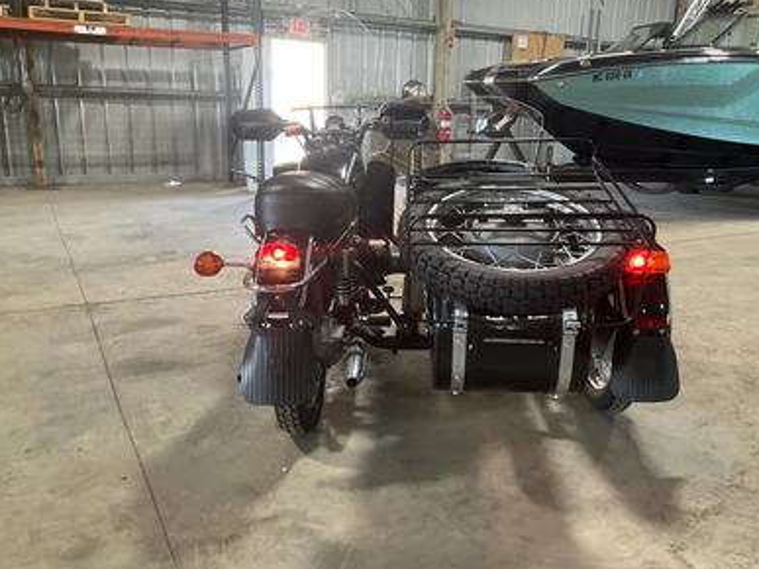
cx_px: 388
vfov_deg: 46.8
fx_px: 658
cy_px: 281
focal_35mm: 30
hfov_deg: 60.0
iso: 125
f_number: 1.8
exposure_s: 1/60
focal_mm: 3
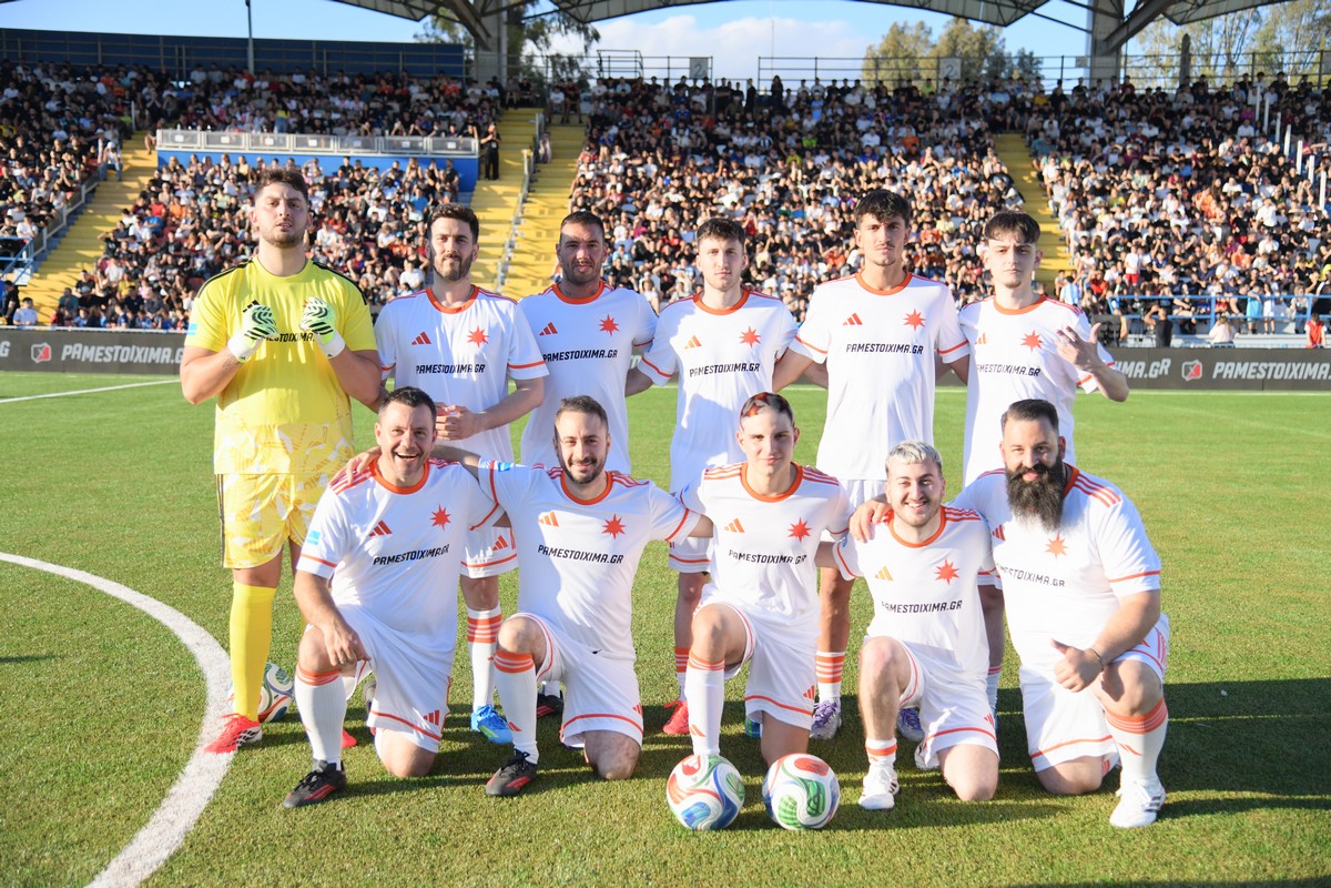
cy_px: 444
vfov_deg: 27.0
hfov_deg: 39.6
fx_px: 1848
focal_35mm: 50
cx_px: 666
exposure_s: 1/5000
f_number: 4
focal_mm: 50
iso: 1250
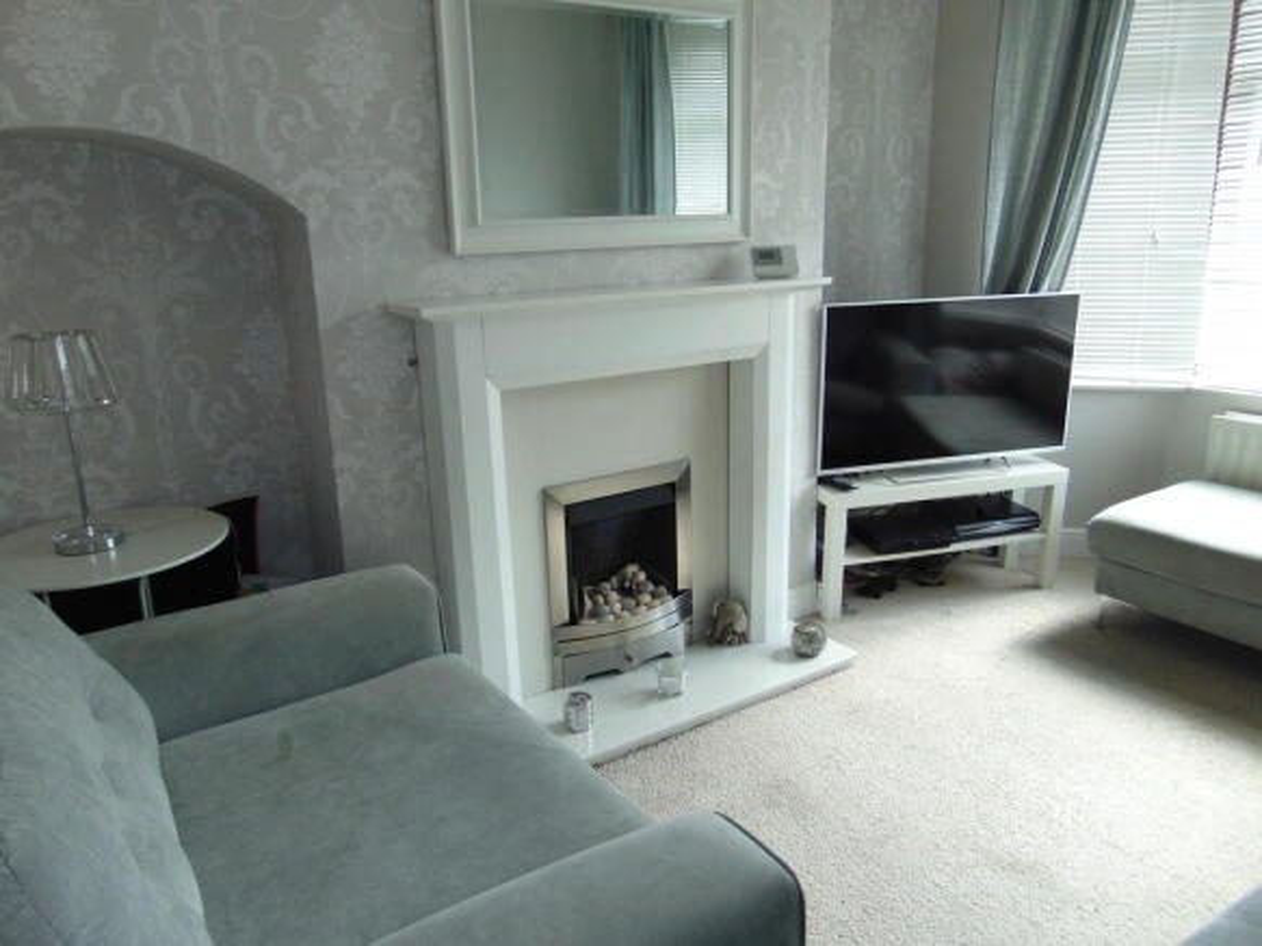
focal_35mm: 25
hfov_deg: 69.4
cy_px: 473
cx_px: 631
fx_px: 911
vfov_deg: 54.9
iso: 100
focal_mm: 4.5
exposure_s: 1/30
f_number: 3
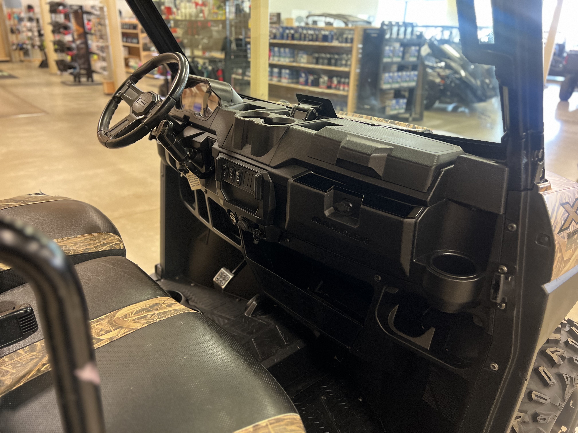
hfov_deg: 67.3
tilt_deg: -23.1
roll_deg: -2.1
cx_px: 289
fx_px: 434
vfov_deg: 53.1
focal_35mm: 26
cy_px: 216
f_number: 1.5
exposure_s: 1/60
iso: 500
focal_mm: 5.7
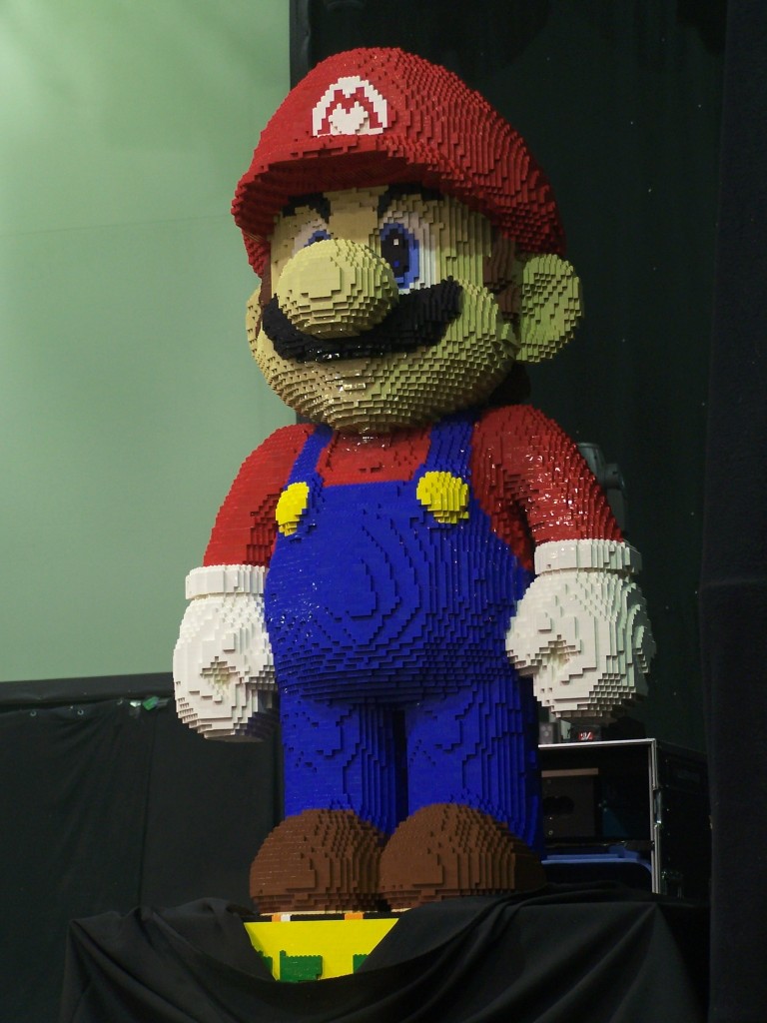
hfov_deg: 14.1
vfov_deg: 18.7
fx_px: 3102
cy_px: 512
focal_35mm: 105
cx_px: 384
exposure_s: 1/2
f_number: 3.2
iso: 80
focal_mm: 17.5
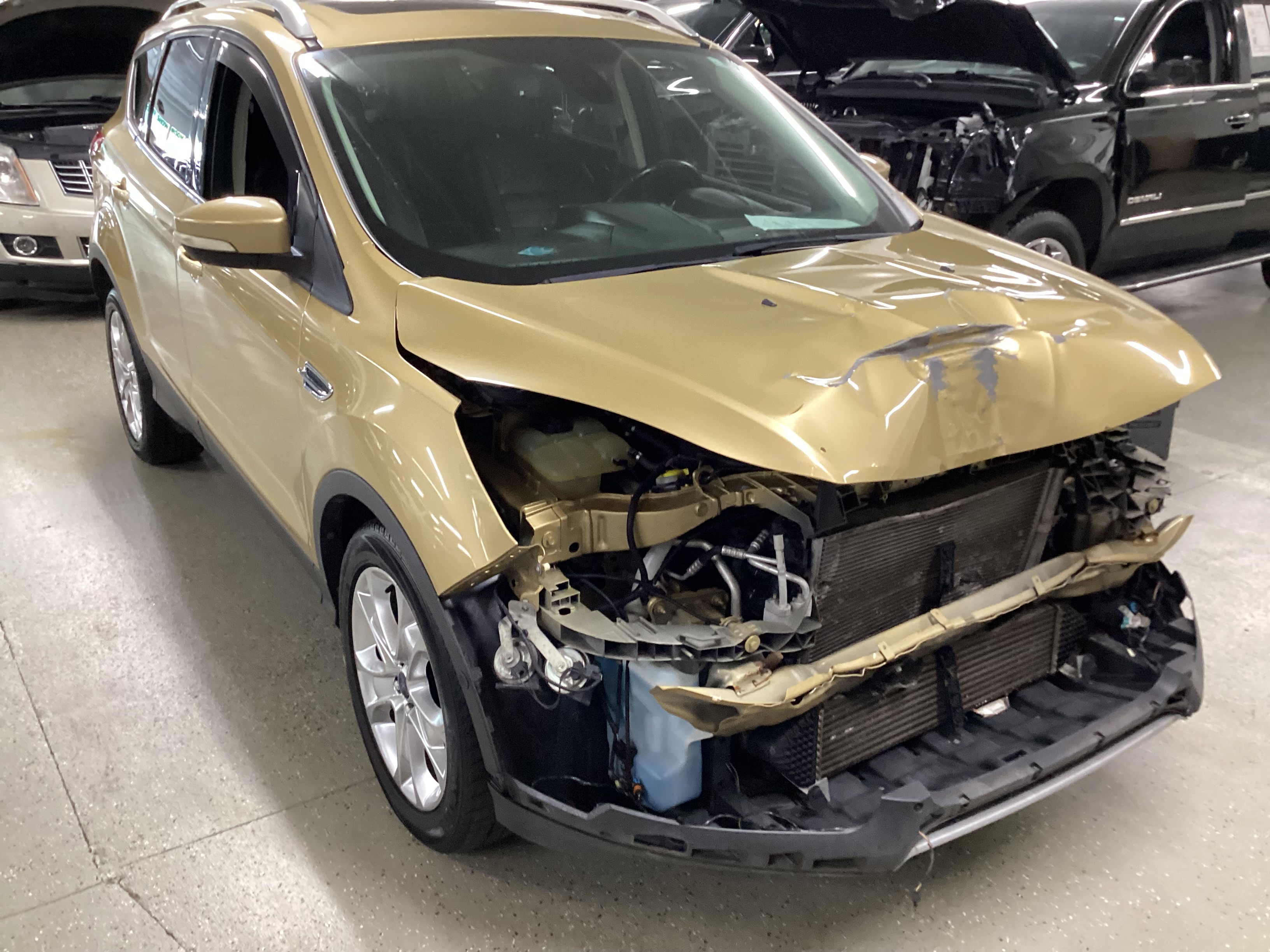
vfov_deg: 45.4
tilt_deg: -22.5
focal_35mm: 31
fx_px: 1137
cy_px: 476
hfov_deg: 58.4
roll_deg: +0.5
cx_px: 635
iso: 320
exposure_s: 1/40
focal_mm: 3.3
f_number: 2.4
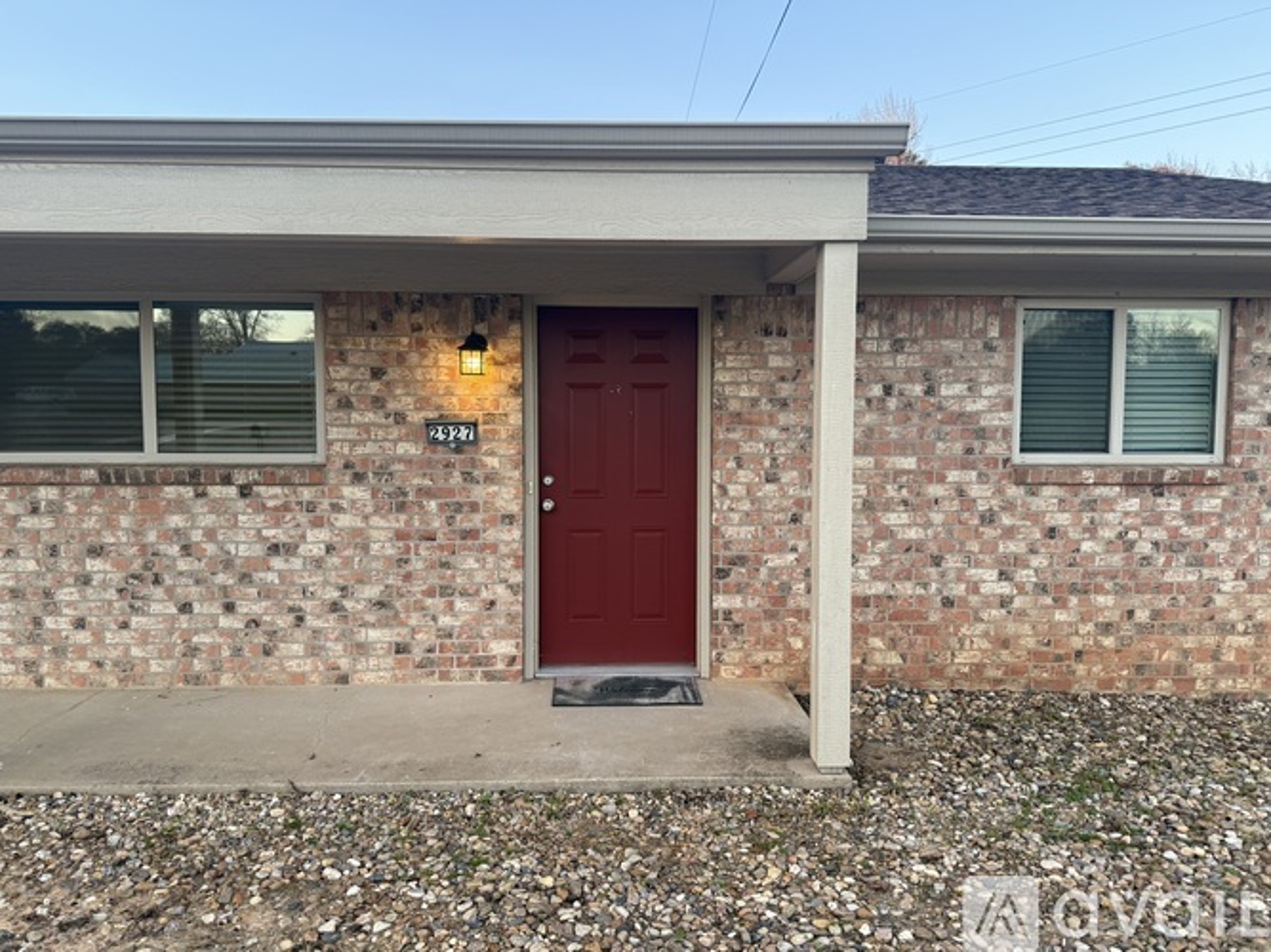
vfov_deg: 56.8
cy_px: 476
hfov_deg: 71.6
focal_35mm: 24
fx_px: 881
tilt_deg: -3.1
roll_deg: -0.1
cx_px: 636
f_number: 1.78
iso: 100
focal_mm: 6.76
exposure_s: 1/183
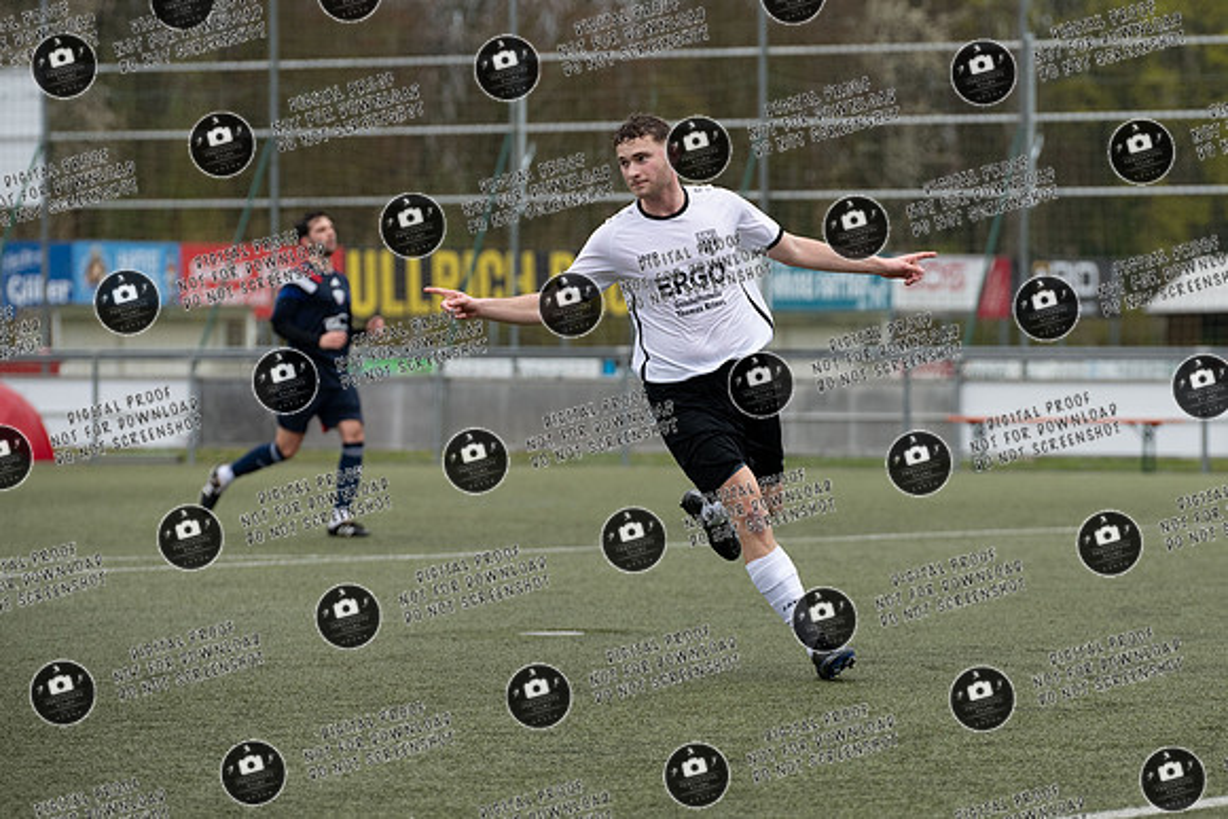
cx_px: 771
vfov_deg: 7.1
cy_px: 267
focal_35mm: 194
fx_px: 6612
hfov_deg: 10.6
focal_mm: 135
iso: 500
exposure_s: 1/1600
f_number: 3.5
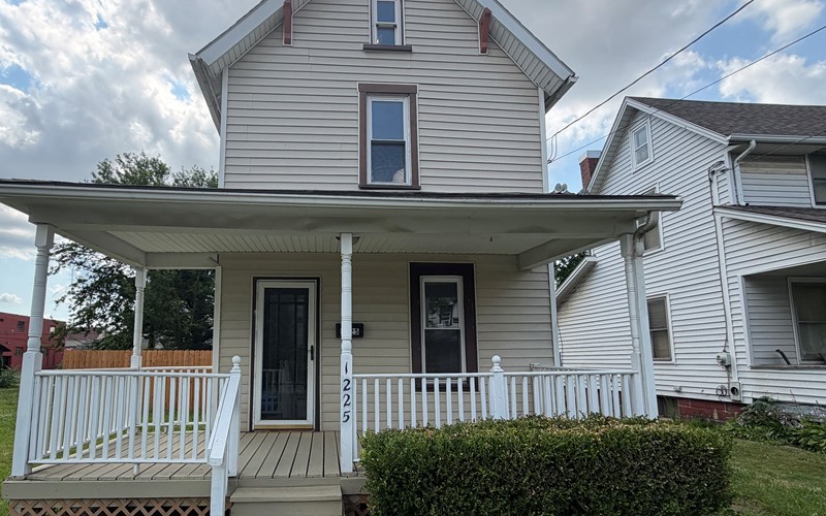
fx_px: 428
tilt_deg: +6.3
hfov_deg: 87.3
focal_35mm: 19
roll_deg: +0.7
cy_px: 311
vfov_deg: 61.7
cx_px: 348
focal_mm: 2.22
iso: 32
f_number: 2.2
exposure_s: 1/770
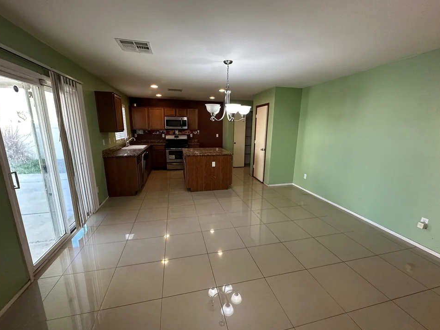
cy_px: 169
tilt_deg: -10.9
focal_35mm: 15
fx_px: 191
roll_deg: +0.9
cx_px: 222
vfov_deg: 81.7
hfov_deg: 98.2
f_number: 2.2
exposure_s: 1/60
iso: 250
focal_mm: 2.22
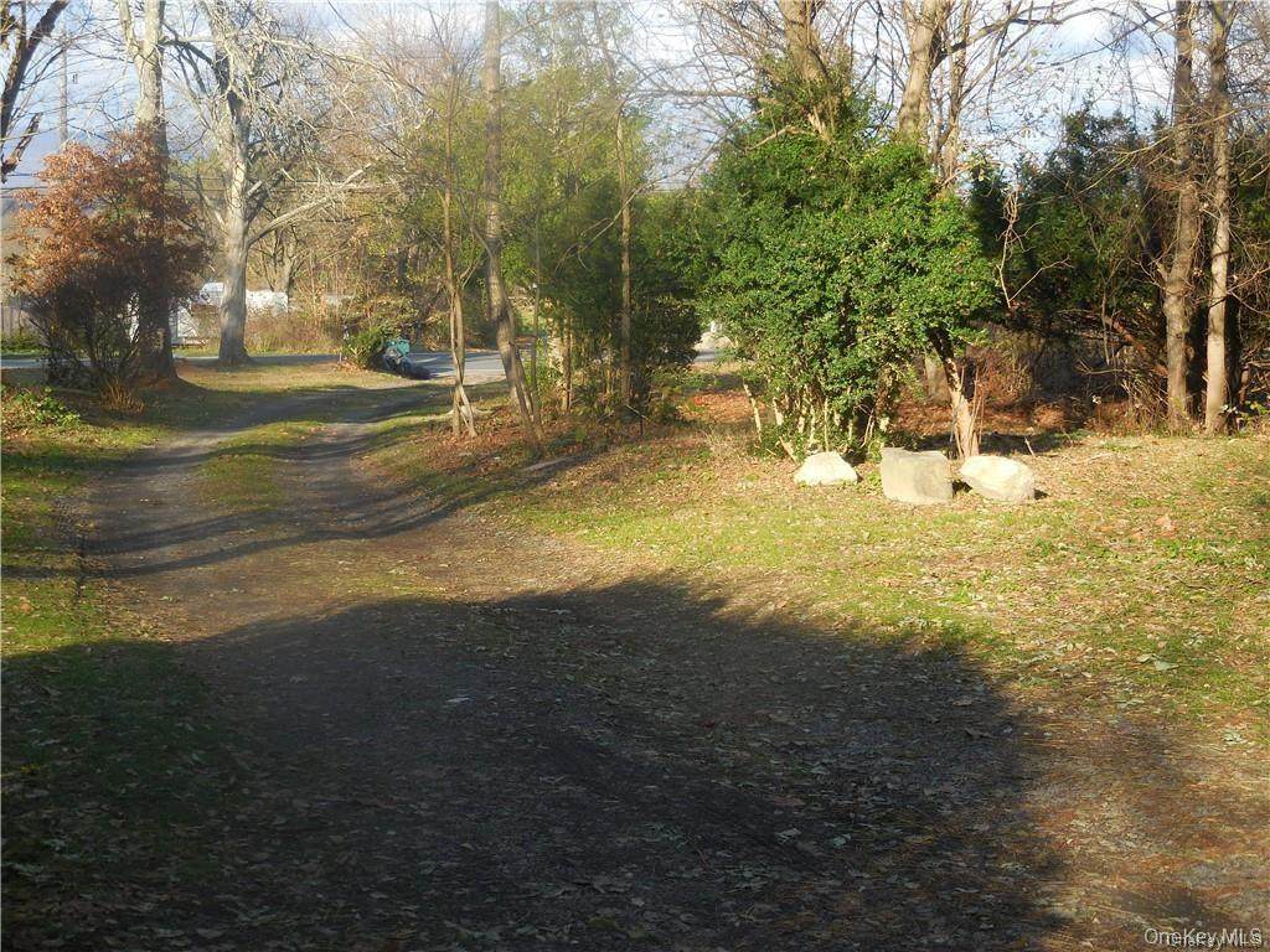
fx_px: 2238
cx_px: 635
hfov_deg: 31.7
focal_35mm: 61
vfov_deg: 24.0
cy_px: 476
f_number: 4.5
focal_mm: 11
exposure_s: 1/250
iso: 125
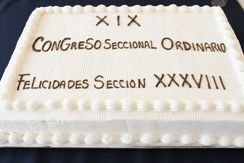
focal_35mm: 34
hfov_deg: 55.8
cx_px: 122
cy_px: 82
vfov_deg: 38.9
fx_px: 230
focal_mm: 23
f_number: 8
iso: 1000
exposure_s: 1/250
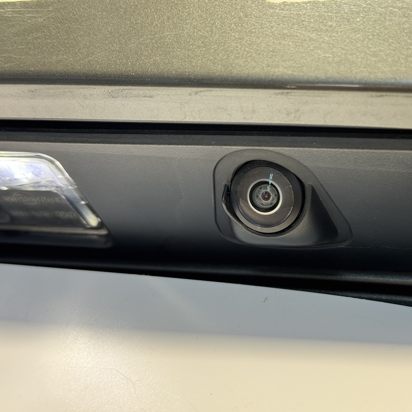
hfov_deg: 29.8
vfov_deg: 30.0
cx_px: 276
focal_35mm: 57
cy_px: 206
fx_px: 768
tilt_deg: -8.5
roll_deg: +0.6
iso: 50
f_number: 1.78
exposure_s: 1/50
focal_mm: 6.76
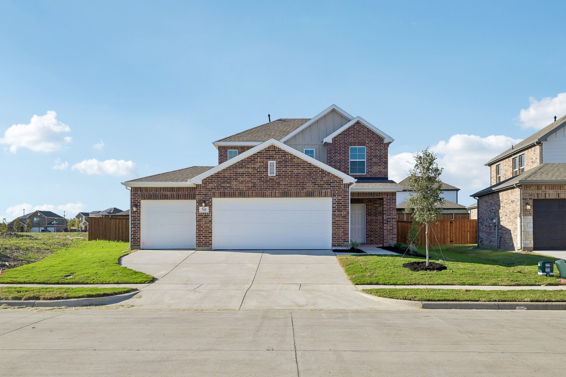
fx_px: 472
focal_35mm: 30
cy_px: 188
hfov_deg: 61.9
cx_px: 283
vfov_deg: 43.6
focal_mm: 30
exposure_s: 1/1250
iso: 400
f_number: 8
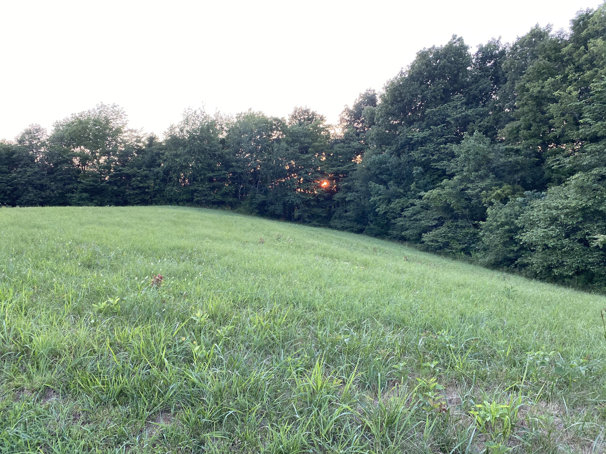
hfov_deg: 67.3
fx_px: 455
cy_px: 227
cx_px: 303
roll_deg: +2.3
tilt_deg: -6.6
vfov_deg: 53.1
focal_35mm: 26
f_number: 1.8
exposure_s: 1/119
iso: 125
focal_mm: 4.25
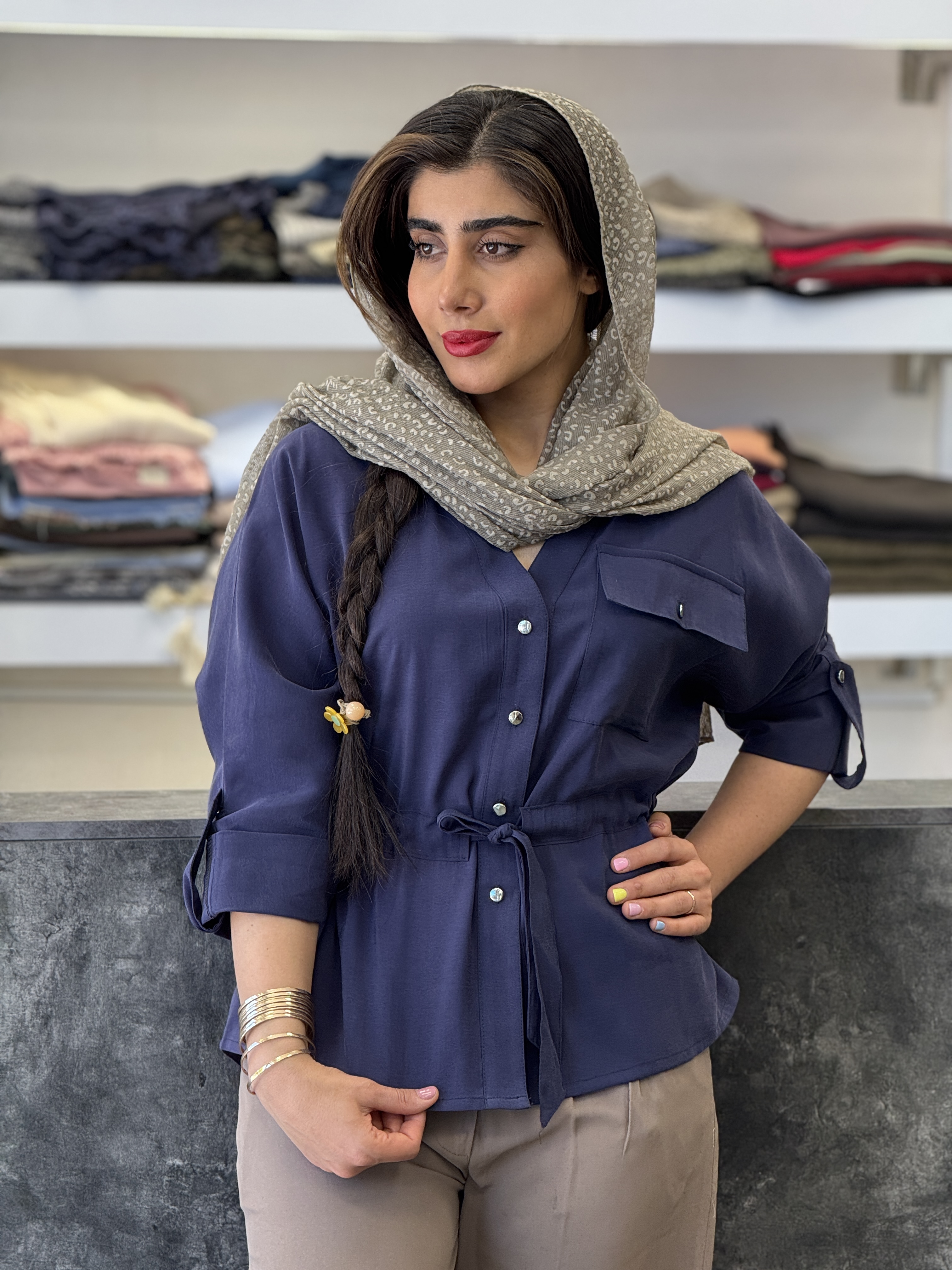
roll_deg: -0.7
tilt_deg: -4.8
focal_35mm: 120
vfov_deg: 16.4
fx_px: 4400
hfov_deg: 12.3
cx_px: 476
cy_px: 635
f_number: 2.8
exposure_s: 1/100
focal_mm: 15.66
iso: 100
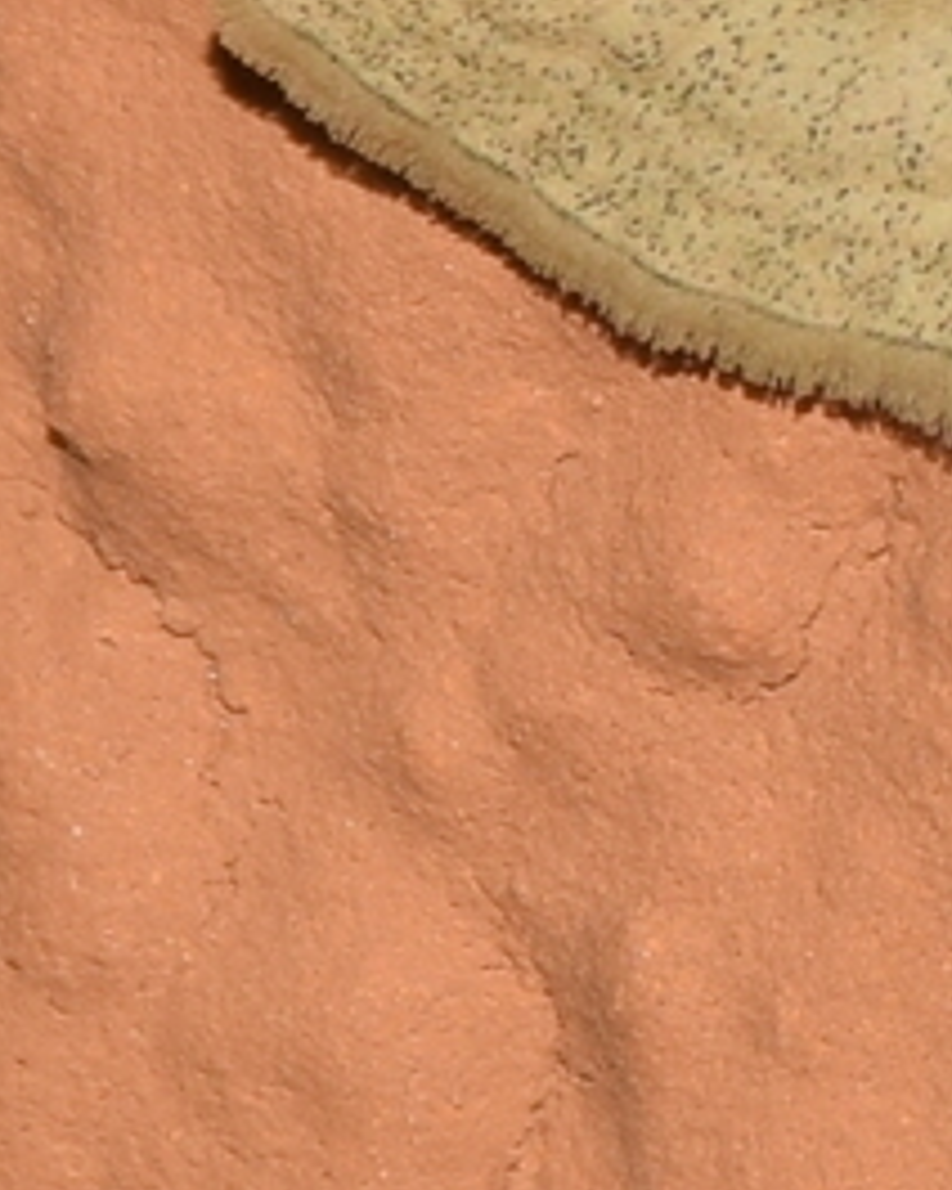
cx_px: 1662
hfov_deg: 2.2
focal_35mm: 714
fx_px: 25147
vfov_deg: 2.7
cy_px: -121
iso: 100
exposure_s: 1/160
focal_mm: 140
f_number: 13
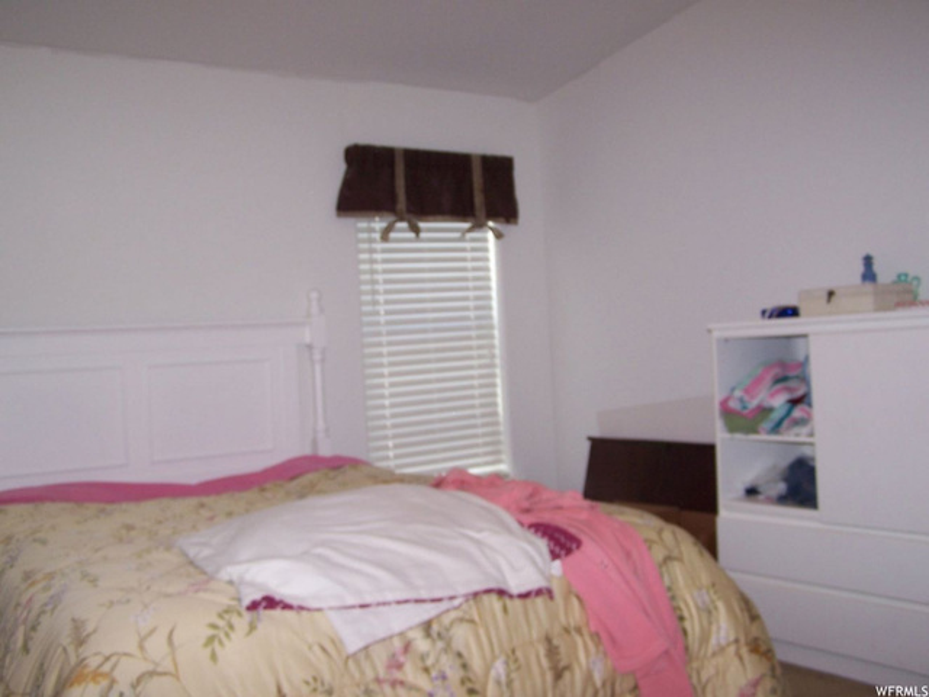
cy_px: 348
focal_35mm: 38
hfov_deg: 49.0
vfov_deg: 37.7
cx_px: 464
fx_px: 1020
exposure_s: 1/60
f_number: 2.8
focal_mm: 6.3
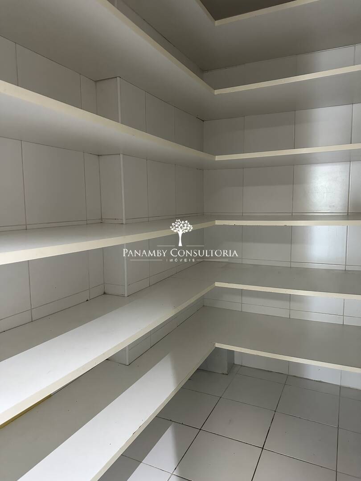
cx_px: 180
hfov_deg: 56.8
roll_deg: -0.4
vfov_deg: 71.6
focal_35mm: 24
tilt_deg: -6.5
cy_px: 240
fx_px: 334
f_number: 1.78
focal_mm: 6.86
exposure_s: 1/60
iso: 800
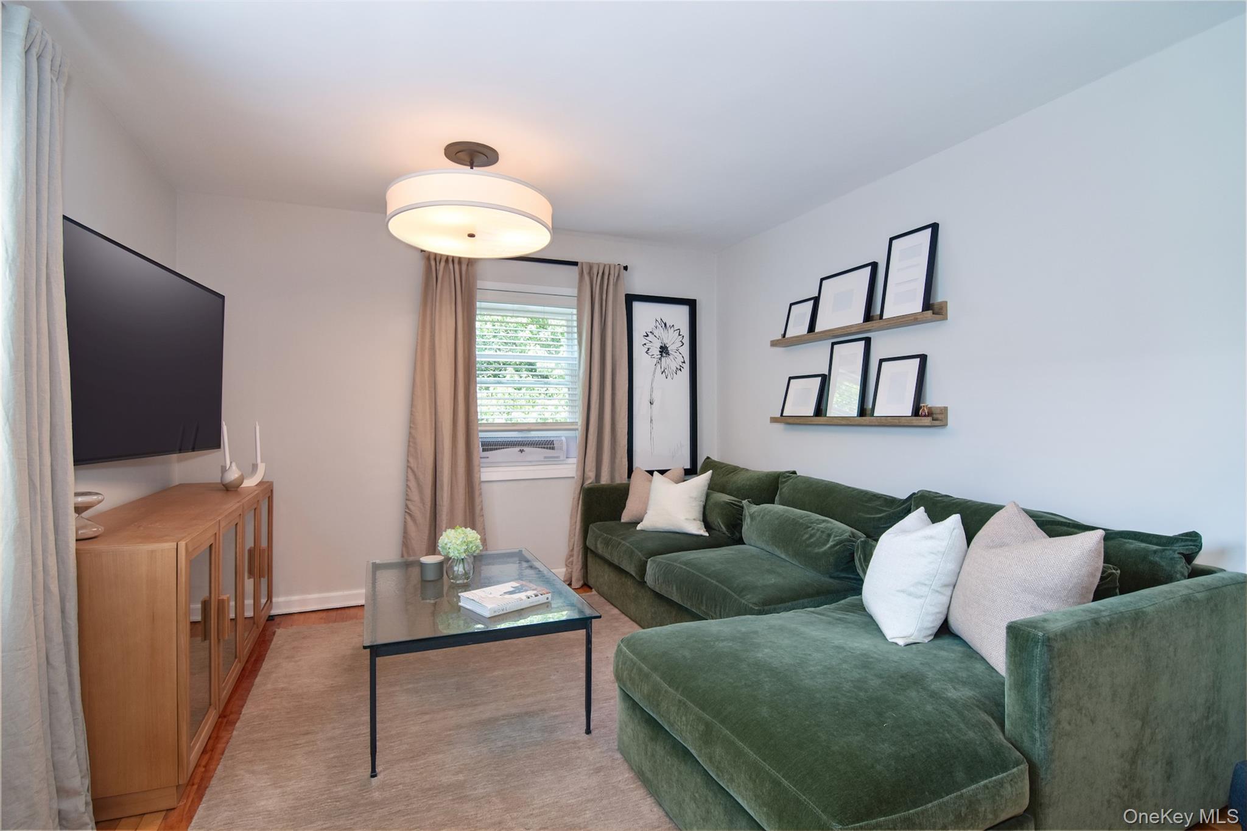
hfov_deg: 95.0
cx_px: 624
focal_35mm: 16
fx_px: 571
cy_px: 416
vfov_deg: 72.0
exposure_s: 1/40
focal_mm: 11
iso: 640
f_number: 8
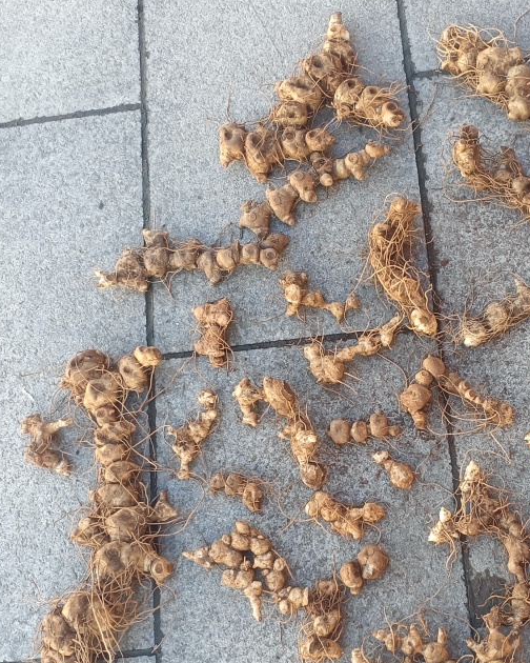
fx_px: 843
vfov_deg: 42.5
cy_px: 424
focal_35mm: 43
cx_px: 391
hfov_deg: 34.2
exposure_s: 1/100
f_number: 1.8
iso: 201
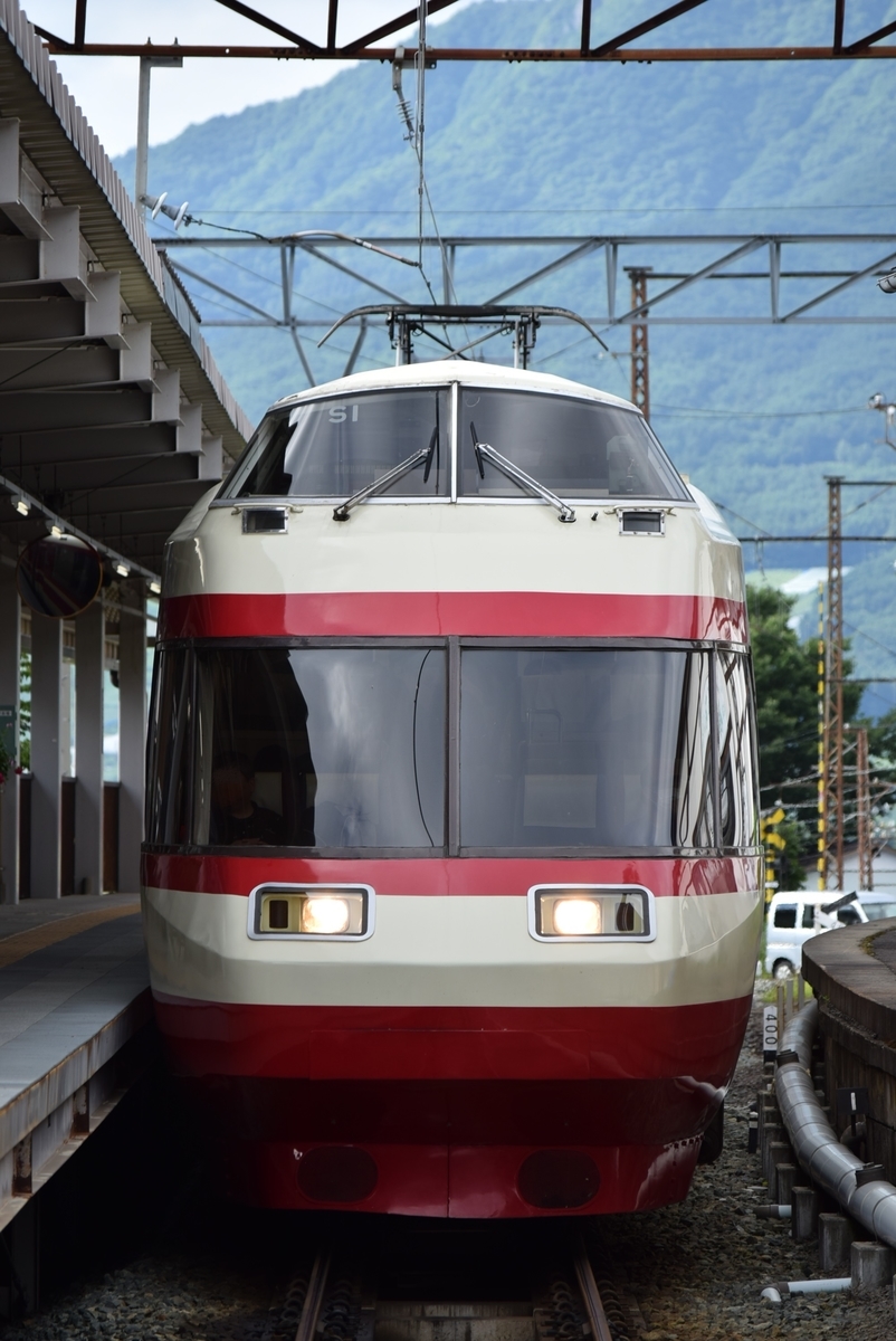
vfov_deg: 10.2
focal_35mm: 202
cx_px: 448
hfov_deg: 6.8
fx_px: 7546
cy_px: 670
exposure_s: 1/250
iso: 100
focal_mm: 135
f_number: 5.6
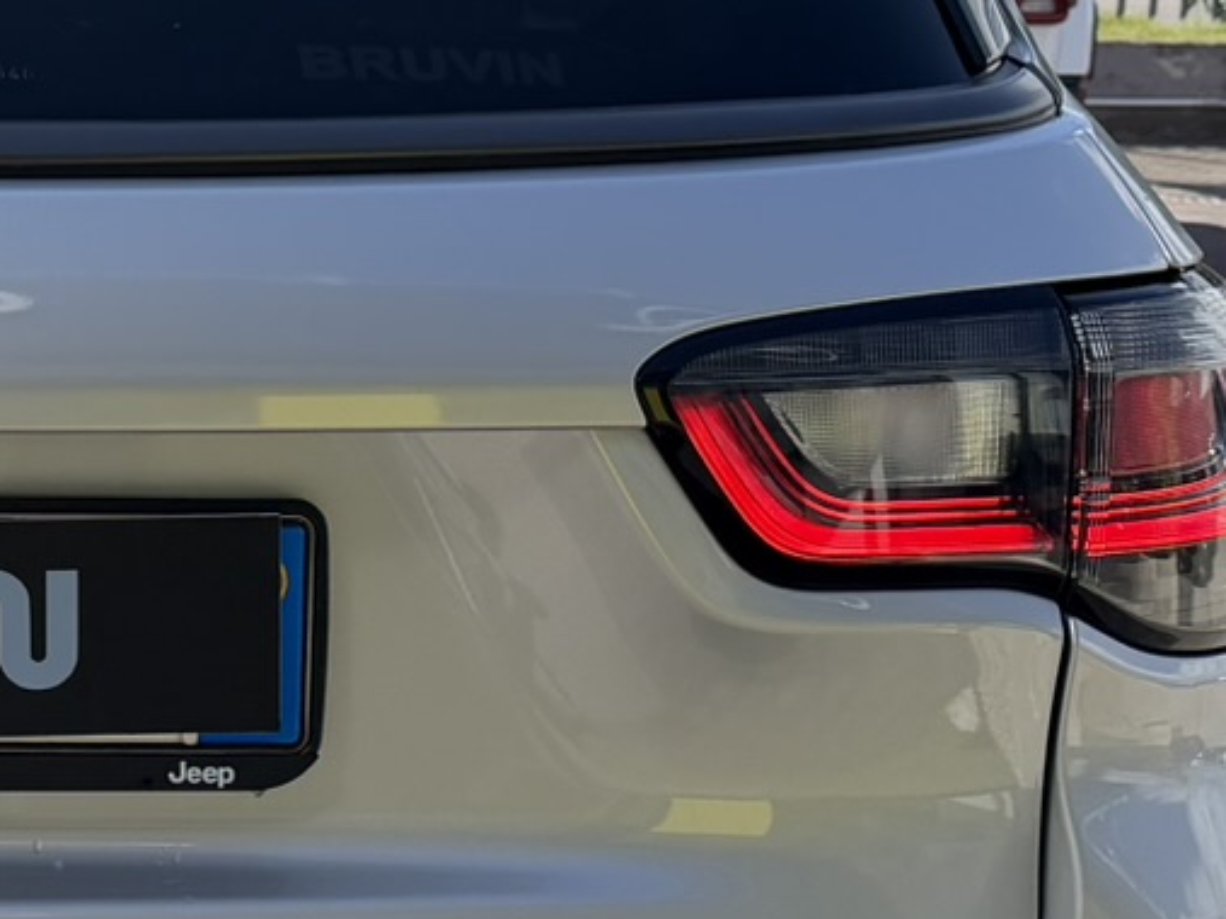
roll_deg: -1.6
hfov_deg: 19.0
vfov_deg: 15.2
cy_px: 537
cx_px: -283
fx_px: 3435
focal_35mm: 97
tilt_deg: -13.2
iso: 100
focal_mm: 6.76
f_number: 1.78
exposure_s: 1/3953
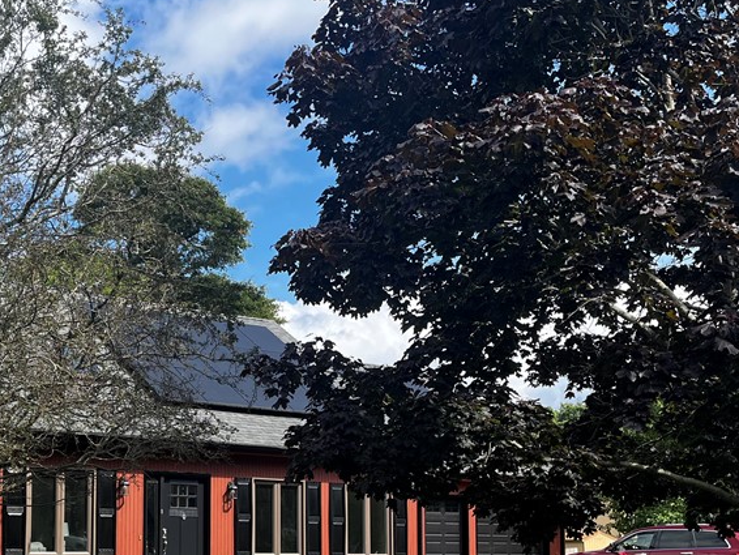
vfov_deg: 29.7
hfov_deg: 39.7
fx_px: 1004
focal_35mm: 47
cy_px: 490
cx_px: 219
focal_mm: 5.1
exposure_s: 1/1106
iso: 50
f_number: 1.6
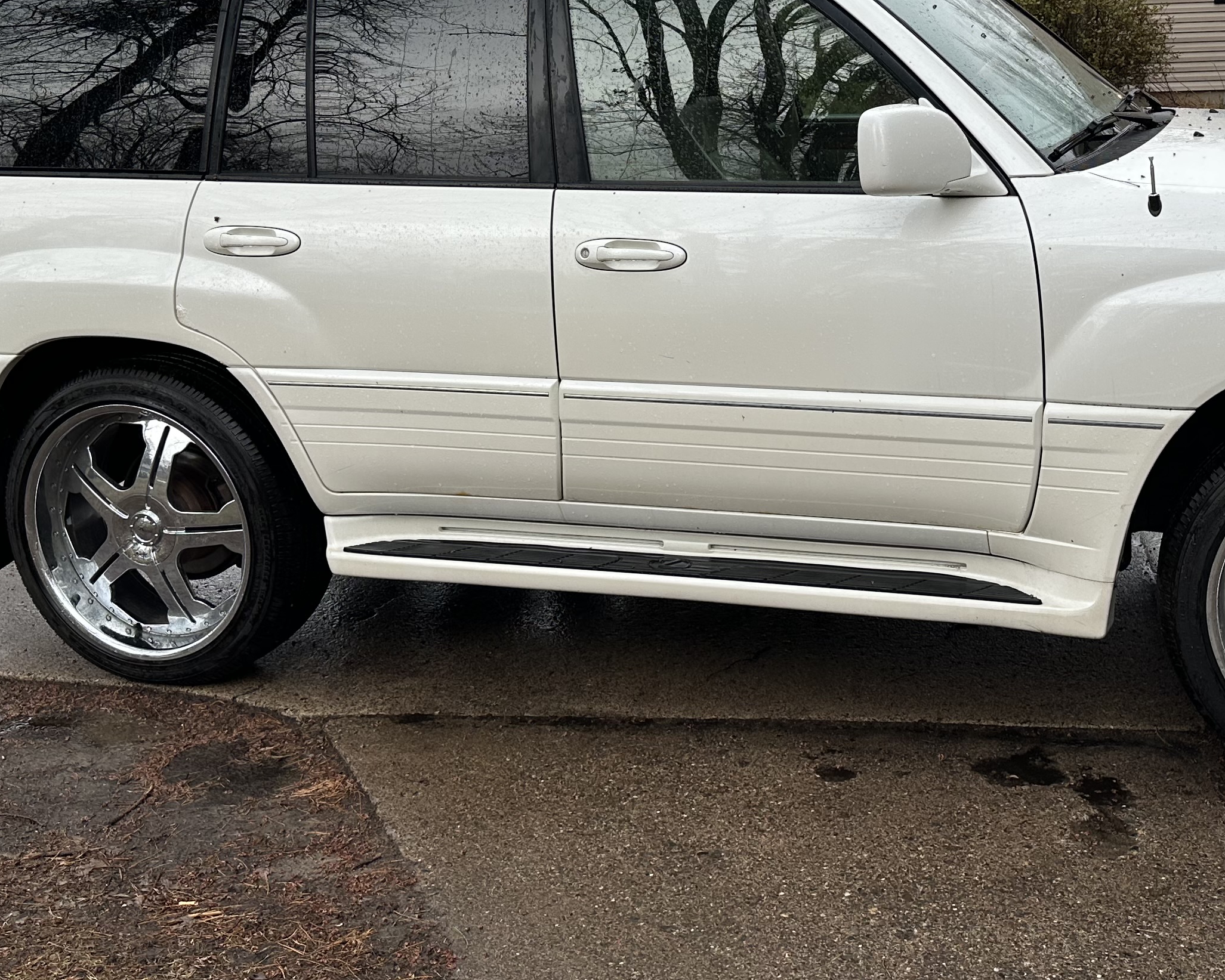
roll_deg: +1.5
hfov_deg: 40.1
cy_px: 299
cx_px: 739
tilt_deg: -9.7
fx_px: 1668
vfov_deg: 32.4
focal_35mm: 46
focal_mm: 6.86
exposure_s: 1/121
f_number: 1.78
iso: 64
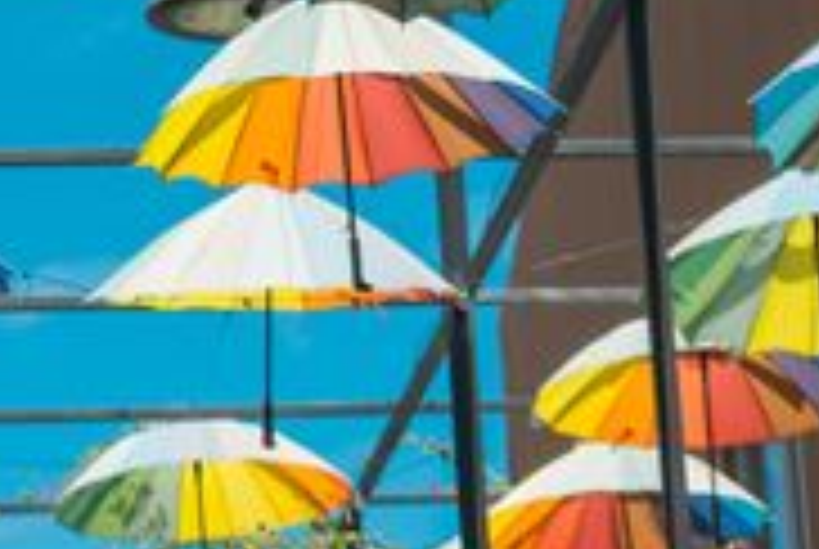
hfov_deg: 12.7
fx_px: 3646
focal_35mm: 160
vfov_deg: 8.6
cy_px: 70
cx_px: -9
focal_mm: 57
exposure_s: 1/320
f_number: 4
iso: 100
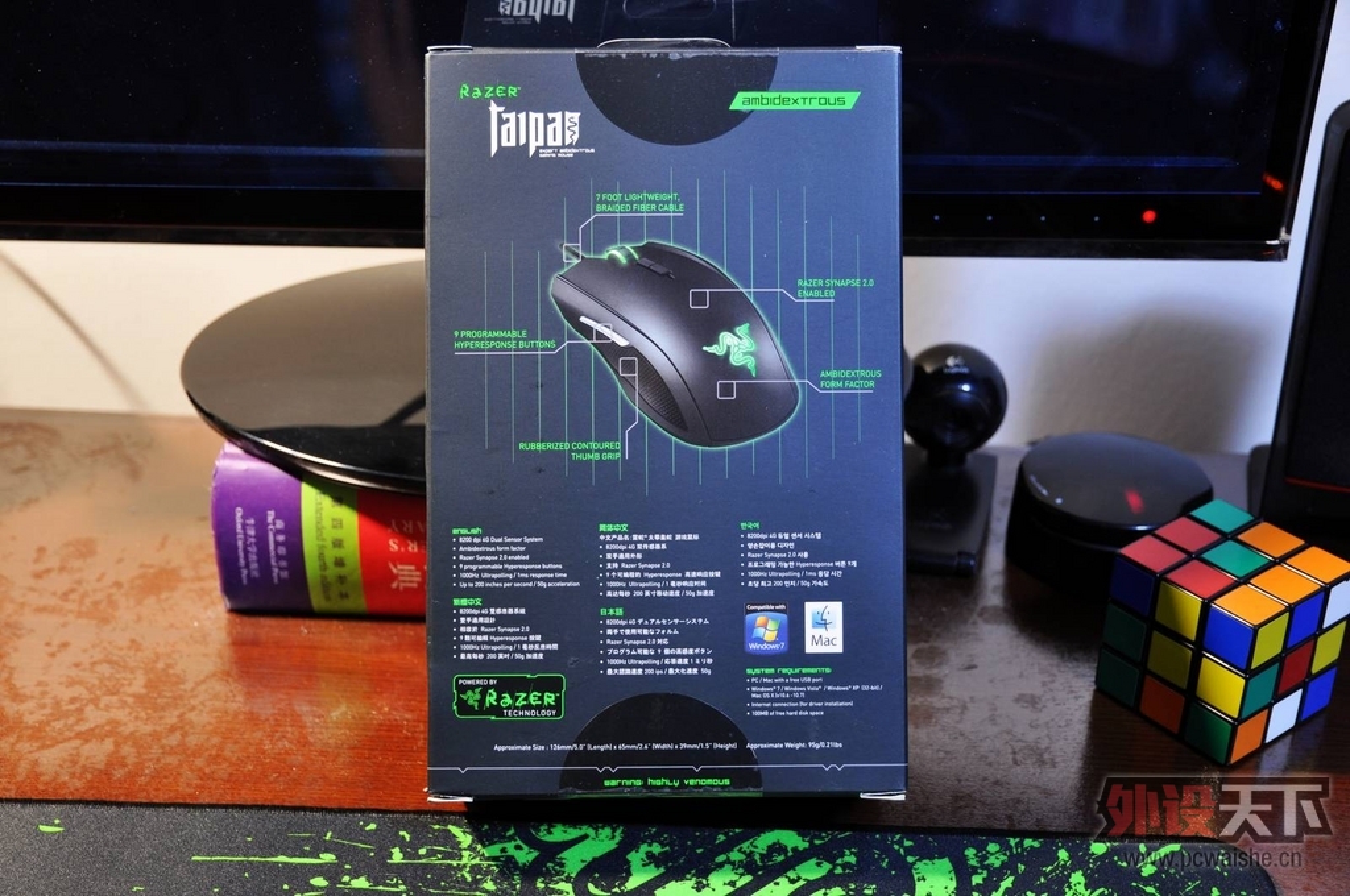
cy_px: 448
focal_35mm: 48
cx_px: 675
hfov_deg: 41.2
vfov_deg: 28.0
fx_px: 1798
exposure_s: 1/2
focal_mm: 32
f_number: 4.5
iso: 250
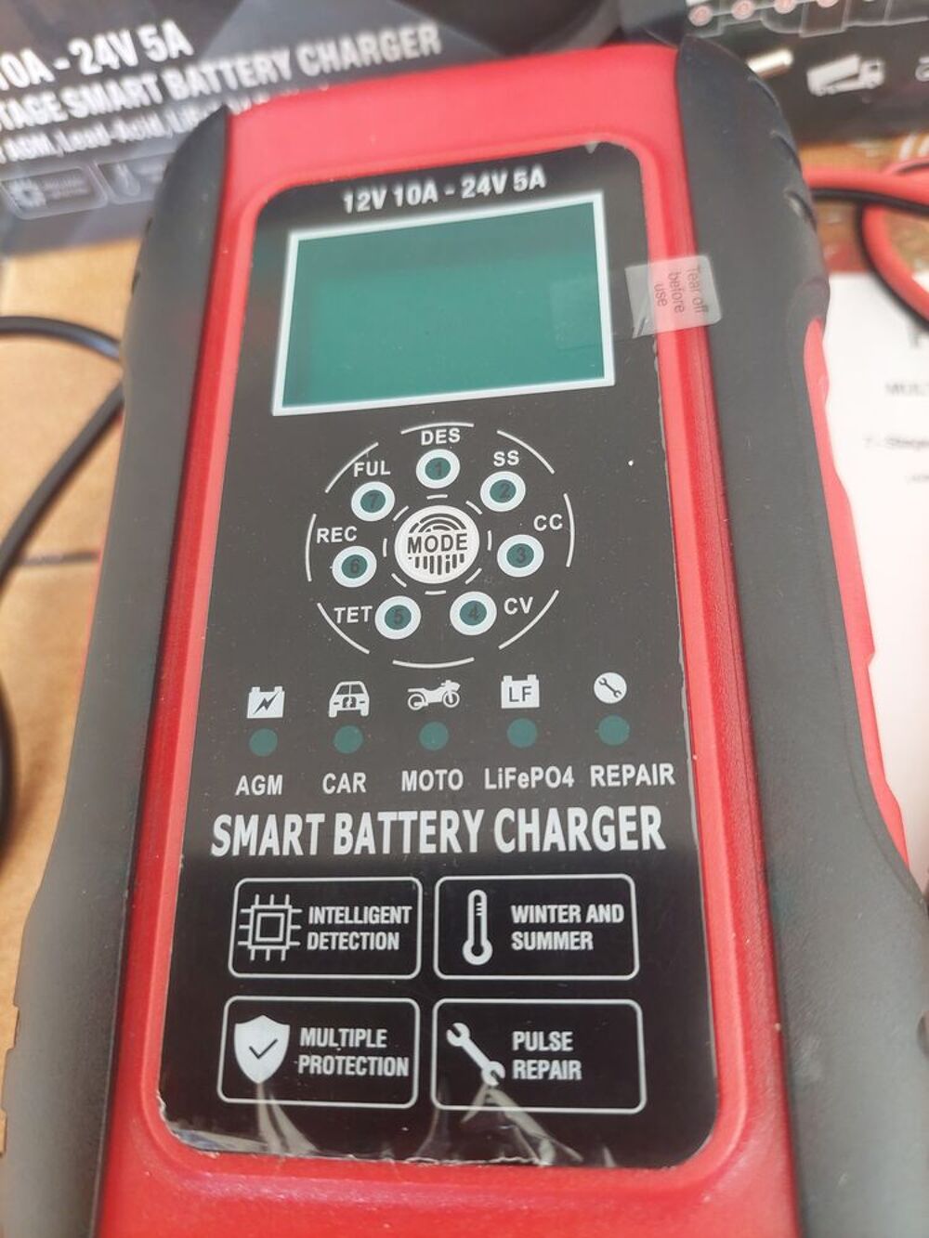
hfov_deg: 54.9
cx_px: 464
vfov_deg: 69.4
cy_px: 619
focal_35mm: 25
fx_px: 894
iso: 250
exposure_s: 1/50
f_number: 1.8
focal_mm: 5.23
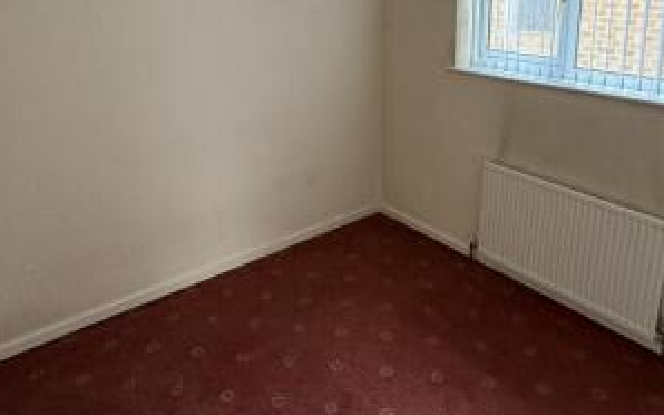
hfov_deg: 64.6
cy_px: 90
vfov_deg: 41.5
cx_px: 351
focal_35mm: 29
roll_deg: +0.6
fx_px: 525
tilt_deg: -11.8
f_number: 2.2
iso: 250
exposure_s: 1/99
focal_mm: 2.22
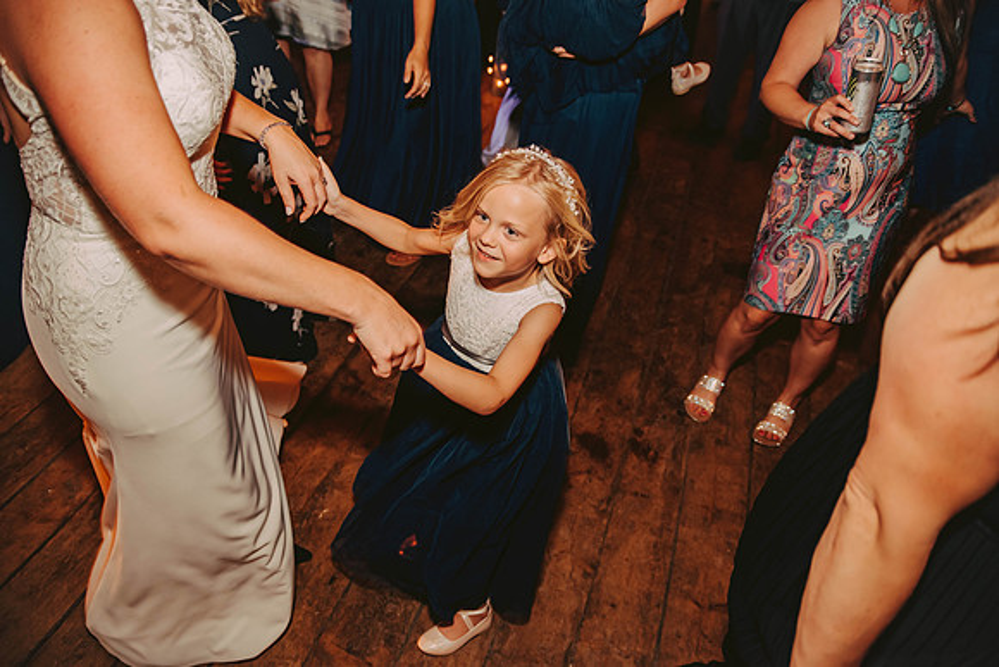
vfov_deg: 46.4
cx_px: 500
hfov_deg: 65.5
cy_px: 334
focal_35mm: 28
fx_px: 777
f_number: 2.8
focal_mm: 28
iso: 1250
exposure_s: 1/125
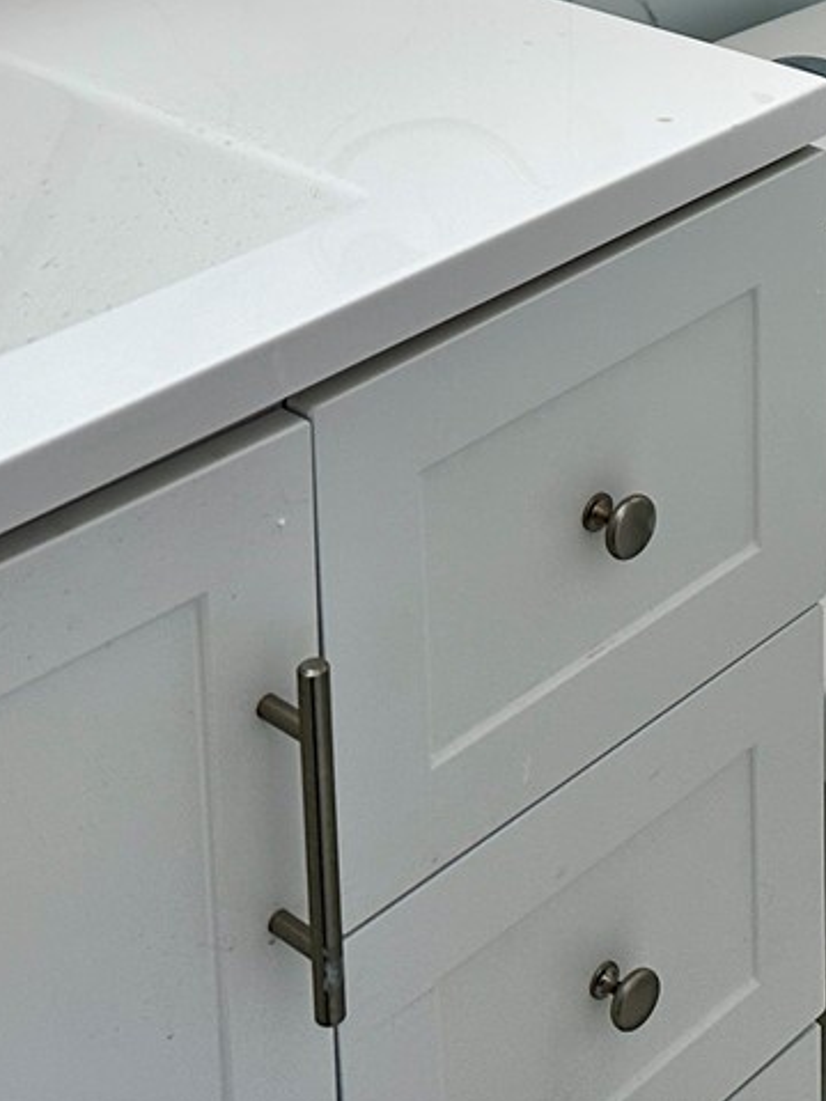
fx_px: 2545
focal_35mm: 80
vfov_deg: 22.3
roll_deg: -0.5
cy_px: -261
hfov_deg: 17.5
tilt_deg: -14.6
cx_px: 1000
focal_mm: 6.86
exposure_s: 1/120
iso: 80
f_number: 1.78
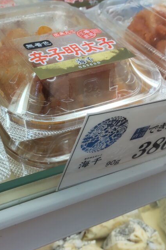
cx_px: -1
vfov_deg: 50.7
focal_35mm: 38
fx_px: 263
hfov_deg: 32.2
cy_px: 119
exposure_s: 1/120
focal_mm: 3.43
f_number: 2
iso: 93
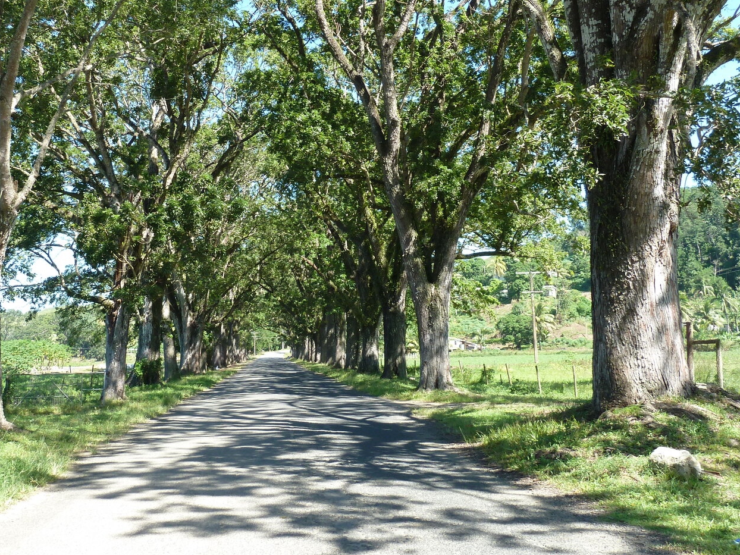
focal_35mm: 45
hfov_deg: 41.8
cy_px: 203
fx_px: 962
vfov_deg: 32.0
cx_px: 284
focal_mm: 5.7
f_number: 4
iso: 80
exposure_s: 1/125
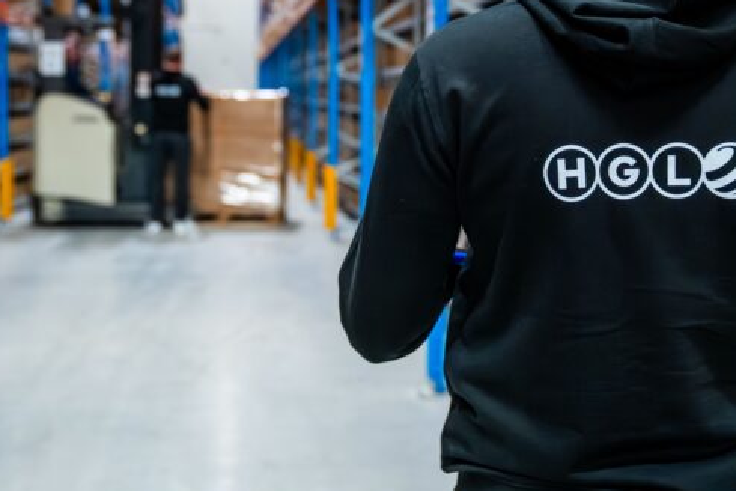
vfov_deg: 24.4
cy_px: 127
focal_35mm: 55
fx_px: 1124
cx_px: 418
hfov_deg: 36.2
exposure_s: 1/500
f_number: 2.8
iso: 3200
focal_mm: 35
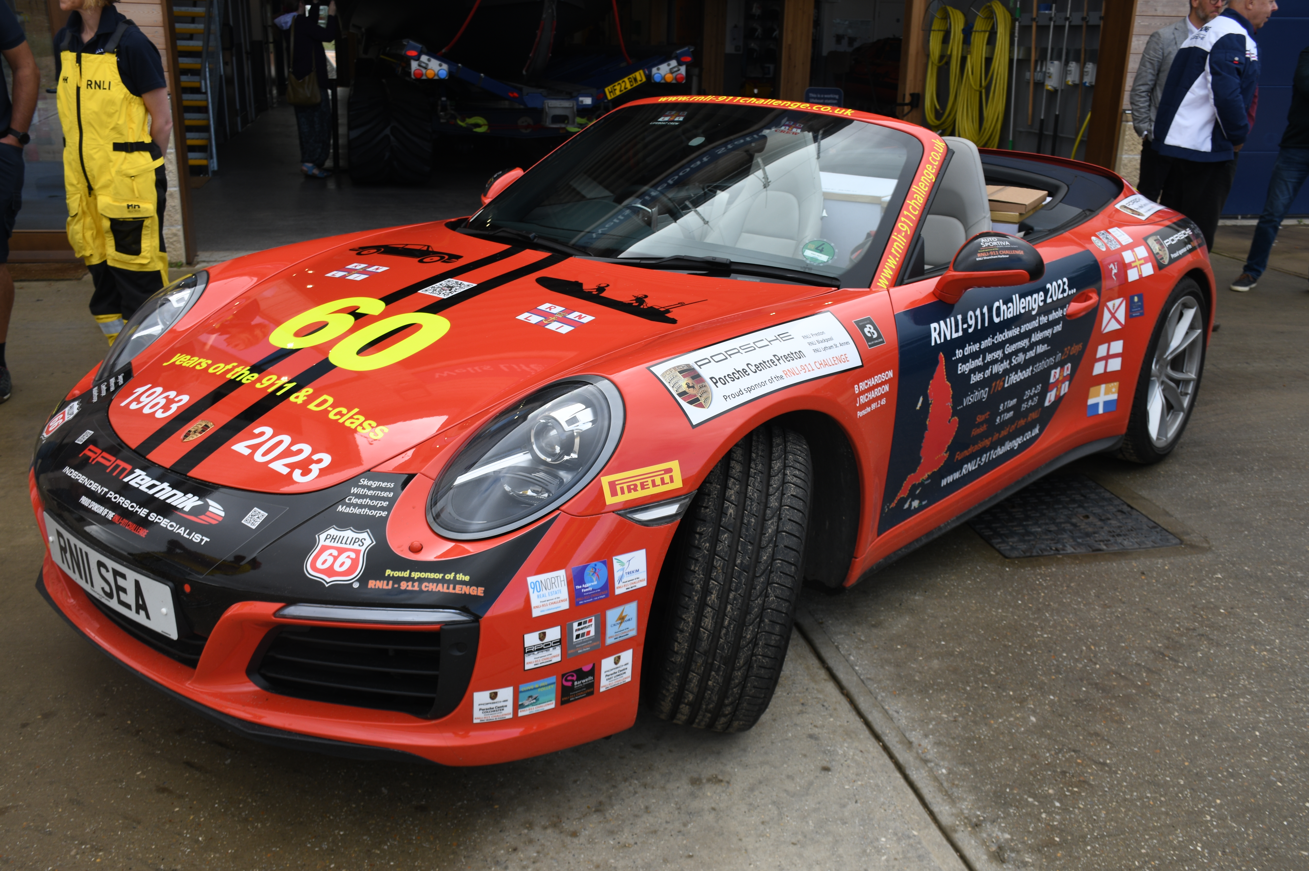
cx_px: 654
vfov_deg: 39.9
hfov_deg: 57.2
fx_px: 1199
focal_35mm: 33
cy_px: 436
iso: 100
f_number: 7.1
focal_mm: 22
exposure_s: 1/200
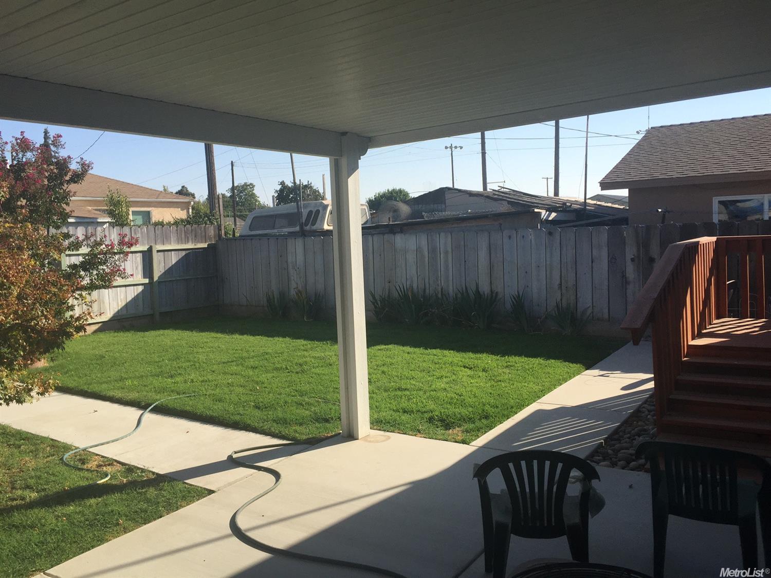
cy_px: 289
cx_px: 386
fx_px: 646
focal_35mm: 29
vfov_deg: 48.2
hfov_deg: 61.7
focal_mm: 4.15
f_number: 2.2
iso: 32
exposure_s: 1/1799
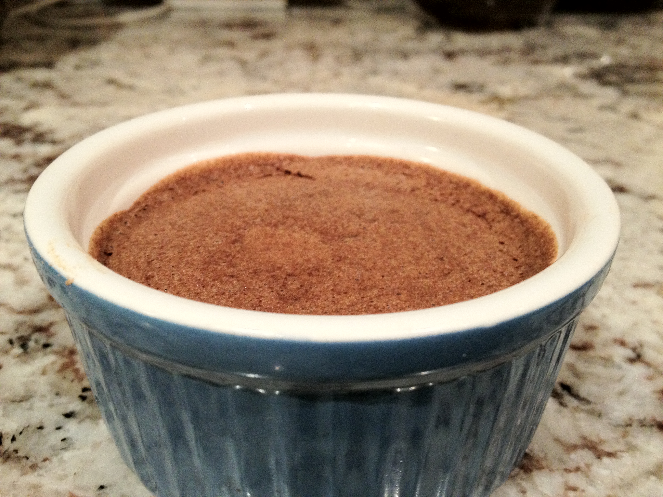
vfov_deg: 40.7
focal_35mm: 35
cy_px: 248
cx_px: 332
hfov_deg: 52.6
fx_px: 670
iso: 250
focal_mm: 4.28
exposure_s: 1/20
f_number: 2.4
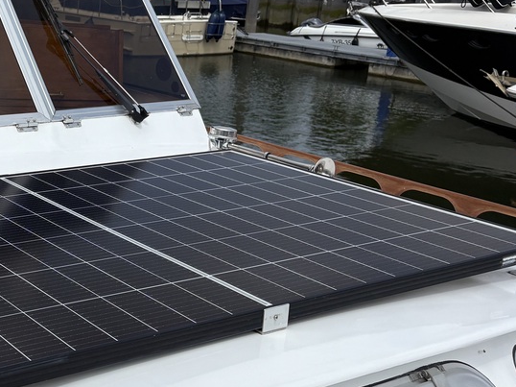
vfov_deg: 25.2
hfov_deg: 30.3
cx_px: -31
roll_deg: -1.9
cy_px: 176
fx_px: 864
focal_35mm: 58
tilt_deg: -15.2
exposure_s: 1/7813
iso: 50
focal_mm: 5.96
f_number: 1.6
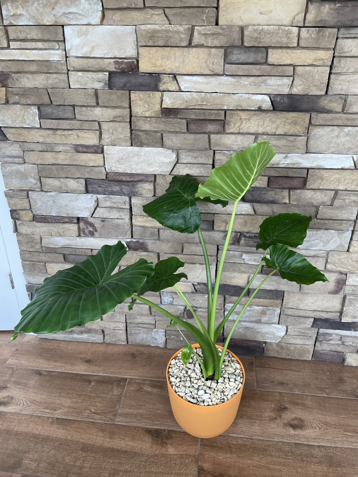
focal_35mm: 26
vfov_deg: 67.3
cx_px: 179
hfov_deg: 53.1
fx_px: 359
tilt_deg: -25.5
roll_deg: -1.1
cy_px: 238
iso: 100
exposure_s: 1/120
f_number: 1.6
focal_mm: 4.2
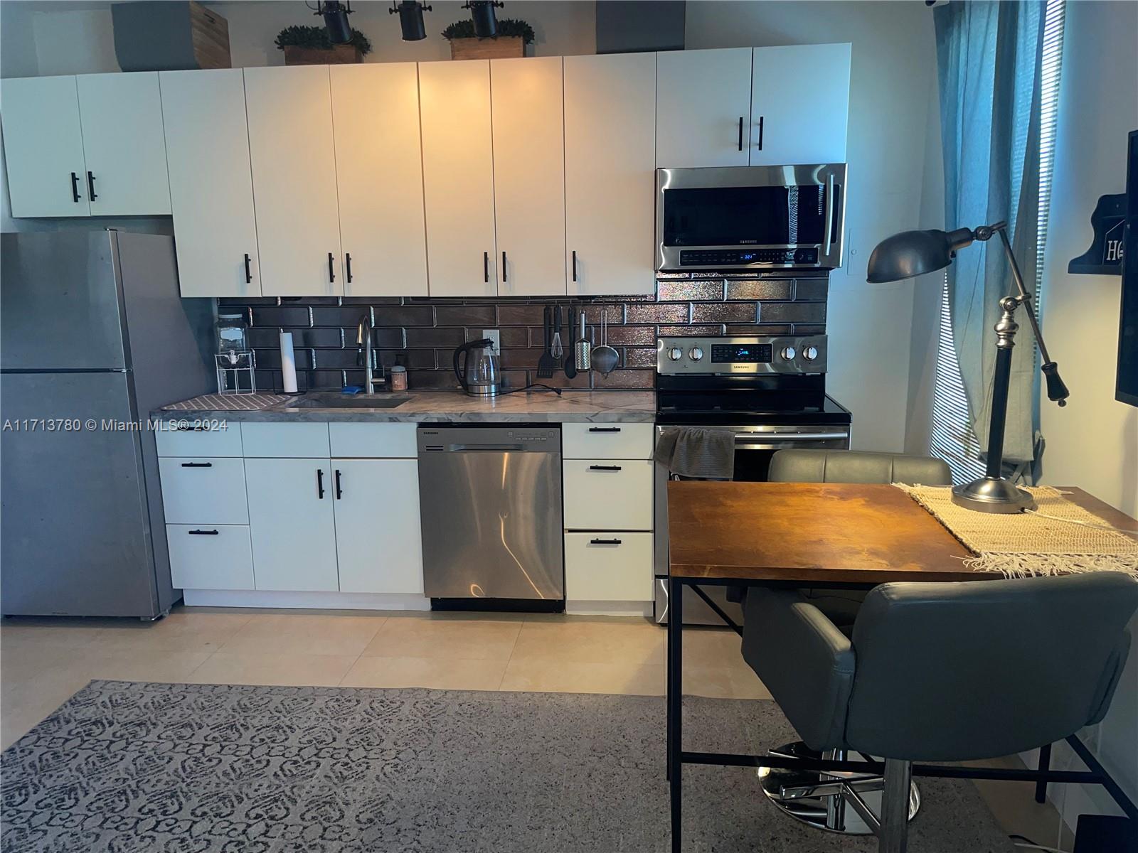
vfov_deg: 53.1
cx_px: 569
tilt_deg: -11.2
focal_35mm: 26
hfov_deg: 67.3
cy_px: 426
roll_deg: +1.2
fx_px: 855
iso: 50
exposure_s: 1/20
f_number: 1.6
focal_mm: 4.2
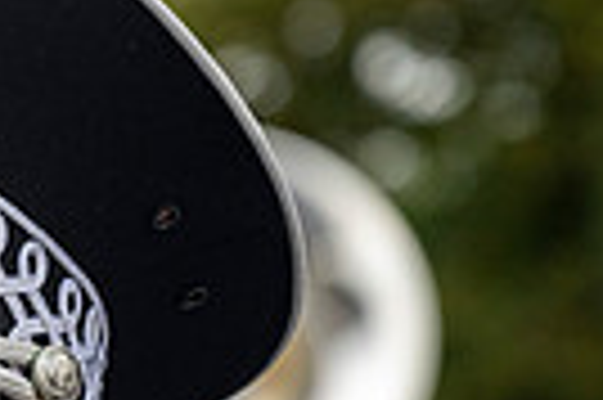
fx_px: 5086
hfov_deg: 6.7
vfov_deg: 4.5
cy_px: 357
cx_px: -342
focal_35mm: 304
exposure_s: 1/800
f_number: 4
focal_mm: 70
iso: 400
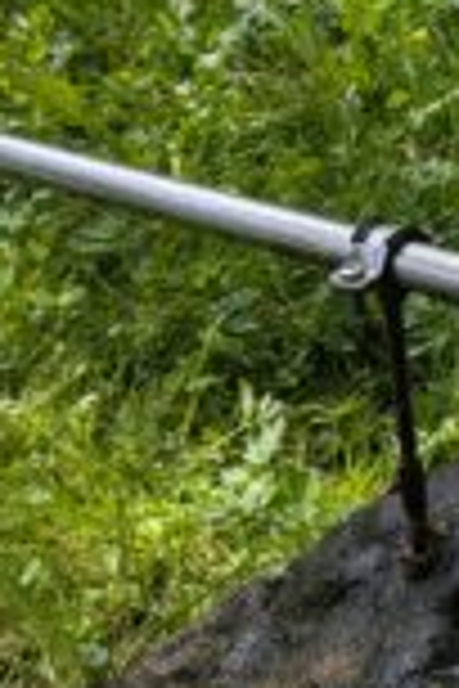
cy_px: -7
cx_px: 675
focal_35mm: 114
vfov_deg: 17.5
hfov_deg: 11.5
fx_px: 2180
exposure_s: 1/1550
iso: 41
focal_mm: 6.81
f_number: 1.85
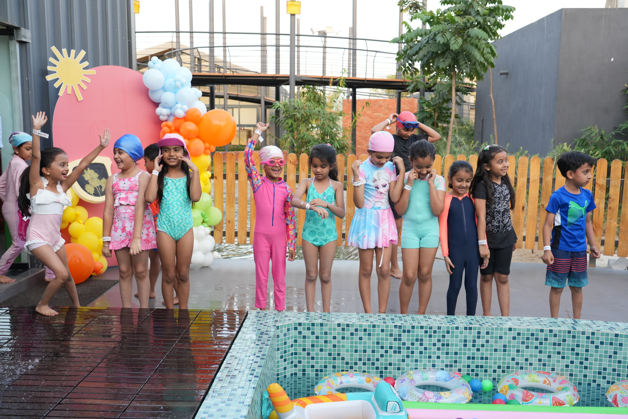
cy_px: 210
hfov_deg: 54.4
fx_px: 611
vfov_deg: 37.9
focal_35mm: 35
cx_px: 314
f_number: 6.3
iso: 1600
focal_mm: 35
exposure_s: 1/320
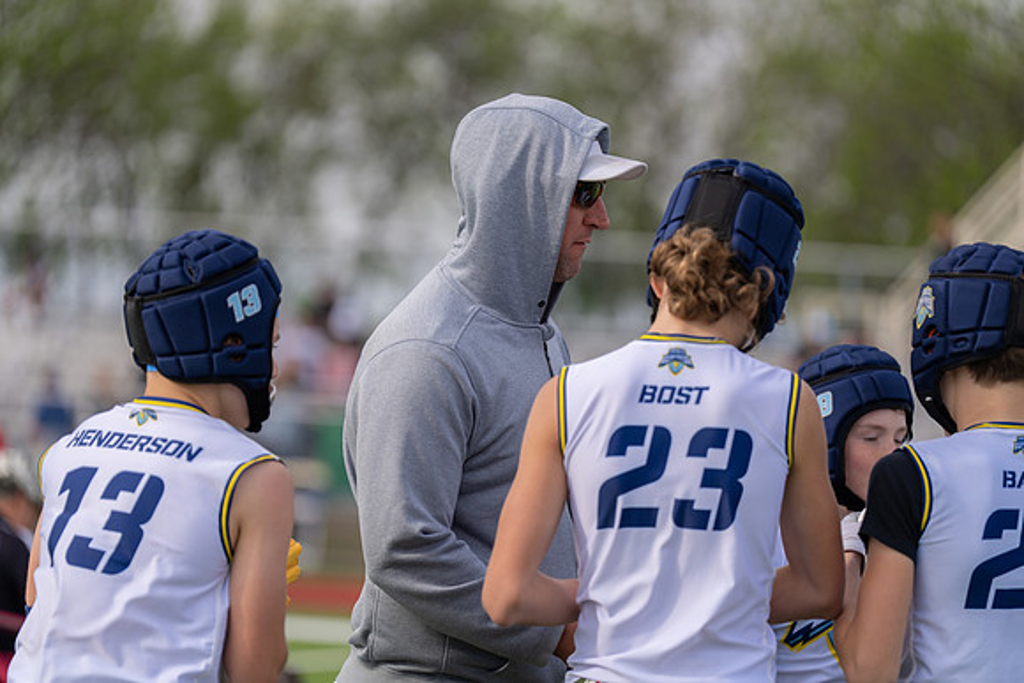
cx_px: 512
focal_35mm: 173
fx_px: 4922
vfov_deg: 7.9
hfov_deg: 11.9
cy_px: 342
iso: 100
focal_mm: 173
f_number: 2.8
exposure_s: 1/1000
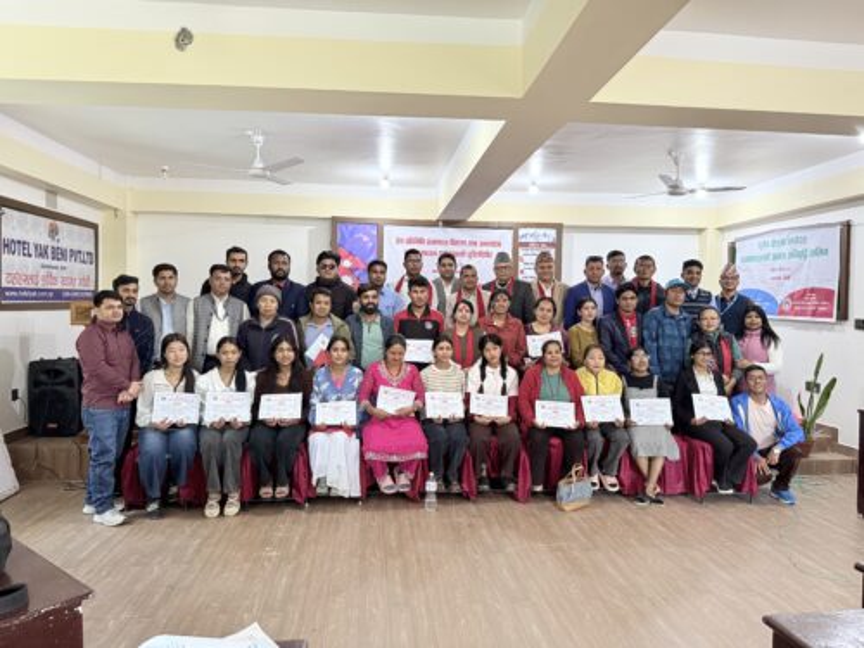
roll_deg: -1.4
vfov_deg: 56.8
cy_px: 324
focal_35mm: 24
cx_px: 432
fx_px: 599
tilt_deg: -0.5
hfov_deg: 71.6
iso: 500
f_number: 1.78
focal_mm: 6.76
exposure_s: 1/60
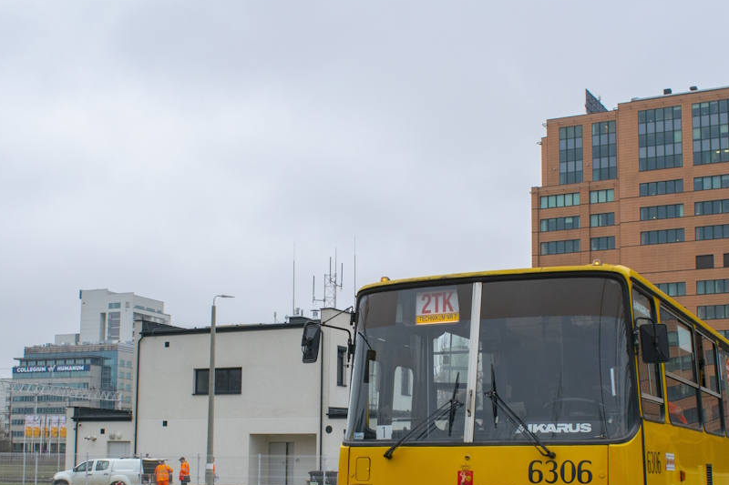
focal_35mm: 54
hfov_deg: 36.9
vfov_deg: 24.8
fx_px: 1093
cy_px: 350
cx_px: 381
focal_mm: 24
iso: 400
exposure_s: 1/200
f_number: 7.1
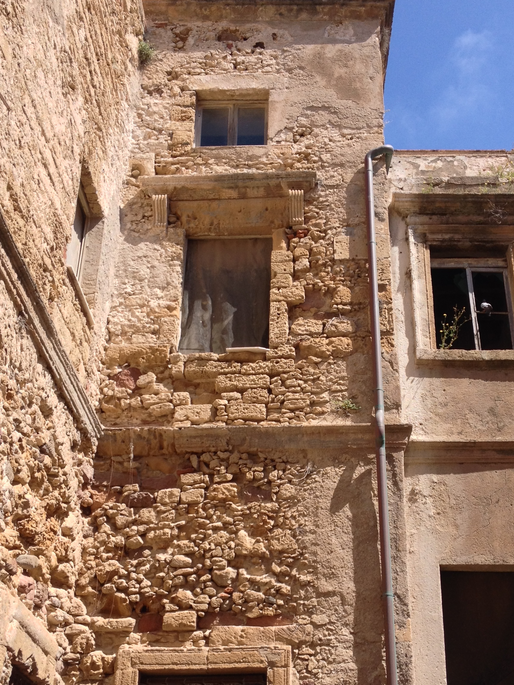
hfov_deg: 29.0
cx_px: 315
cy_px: 415
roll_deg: +2.0
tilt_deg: +25.7
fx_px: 990
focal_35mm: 50
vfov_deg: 38.0
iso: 50
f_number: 2.4
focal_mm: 4.28
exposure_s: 1/1062
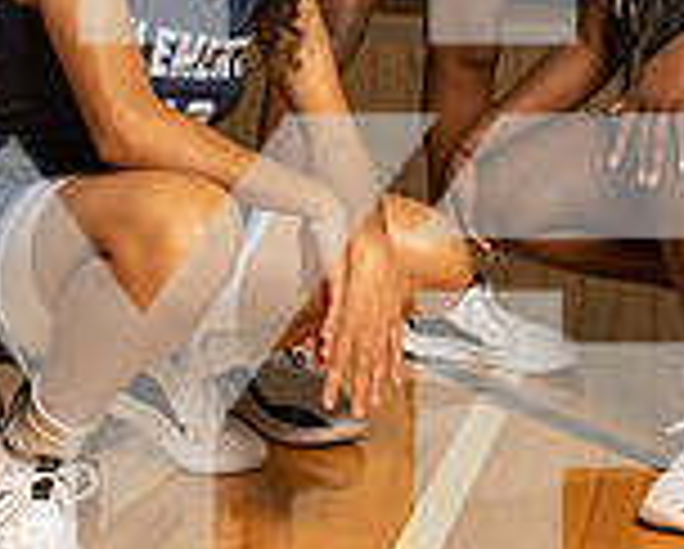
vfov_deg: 14.7
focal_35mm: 100
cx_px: 342
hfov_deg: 19.2
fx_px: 2027
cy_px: -191
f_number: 9
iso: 320
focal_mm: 28
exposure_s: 1/250
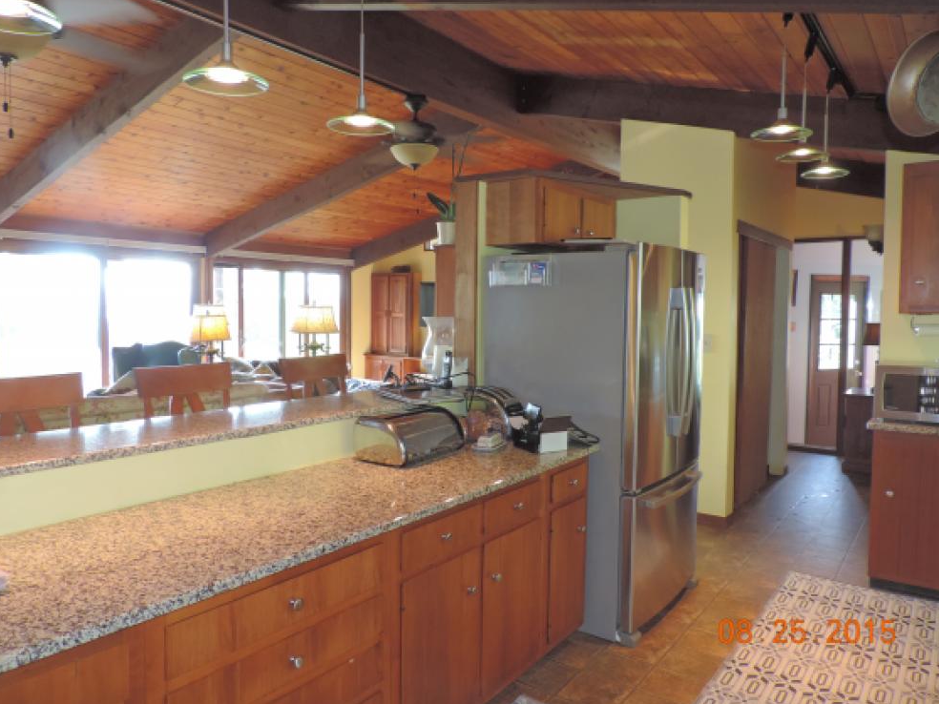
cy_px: 342
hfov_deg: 69.4
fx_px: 678
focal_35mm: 25
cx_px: 452
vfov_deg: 54.9
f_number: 3
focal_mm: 4.3
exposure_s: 1/40
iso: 360
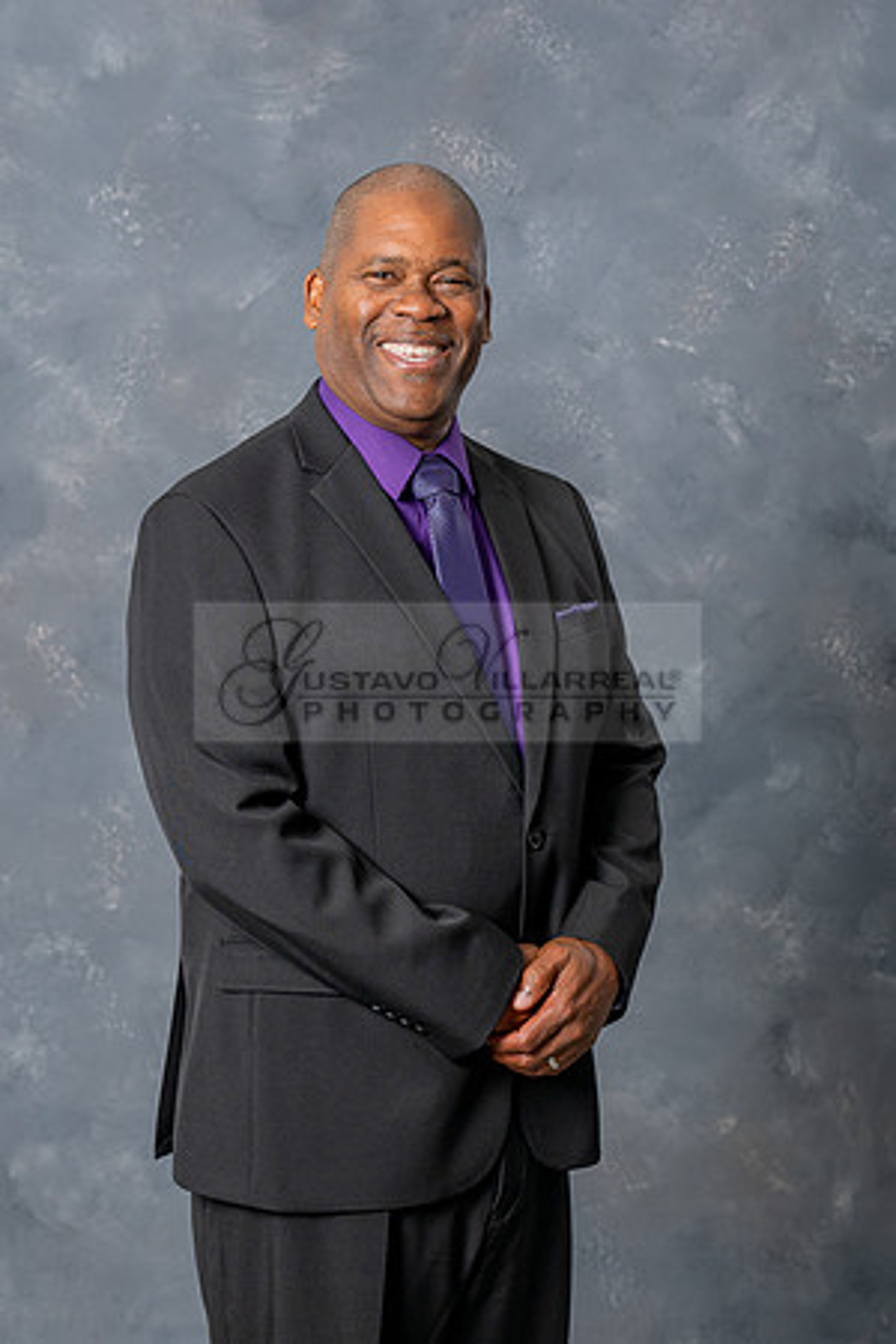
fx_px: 2800
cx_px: 546
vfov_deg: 27.0
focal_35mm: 75
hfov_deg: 18.2
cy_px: 672
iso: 200
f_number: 4
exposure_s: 1/200
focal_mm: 50
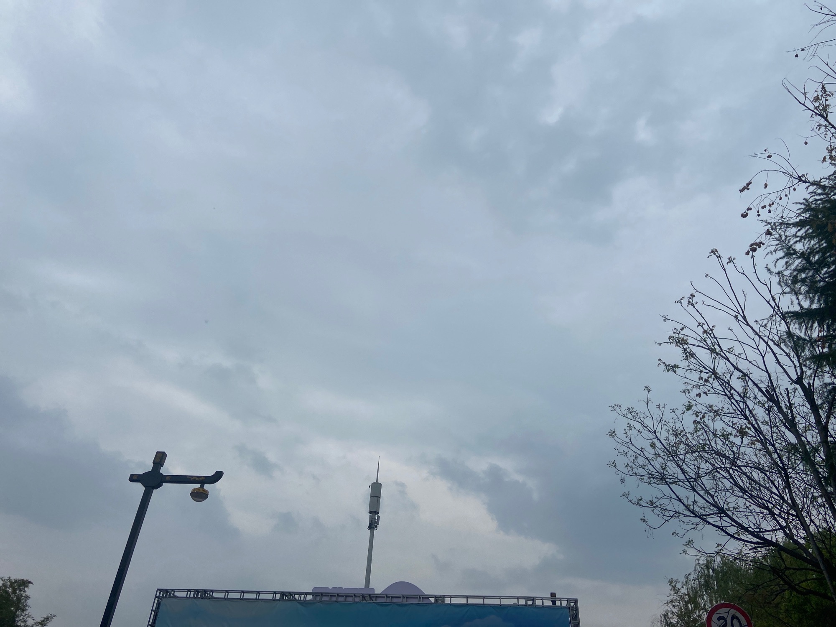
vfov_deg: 53.1
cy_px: 314
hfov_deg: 67.3
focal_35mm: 26
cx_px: 418
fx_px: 628
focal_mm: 4.25
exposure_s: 1/6061
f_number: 1.8
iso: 32
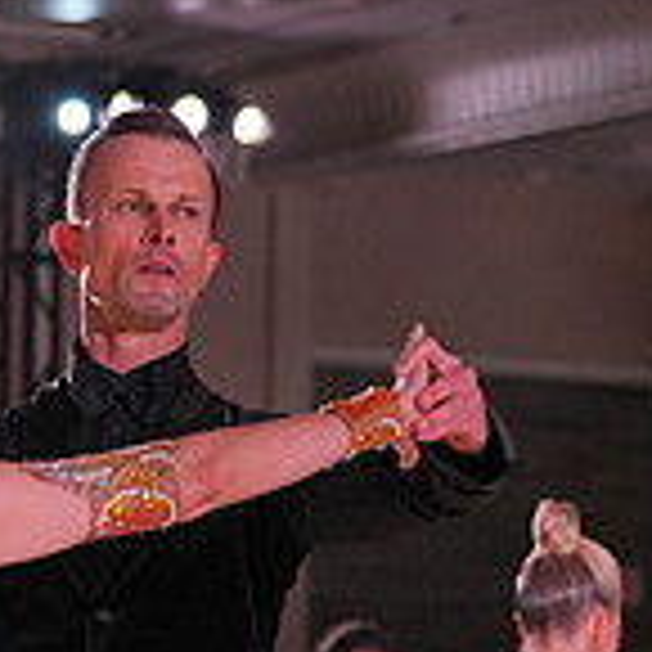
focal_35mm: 269
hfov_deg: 6.5
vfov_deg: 6.4
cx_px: 34
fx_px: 5732
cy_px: 994
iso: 2000
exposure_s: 1/500
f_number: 4
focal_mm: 79
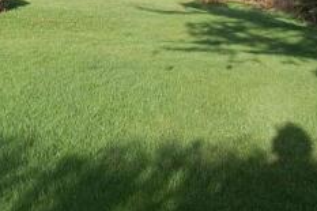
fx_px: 669
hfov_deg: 23.7
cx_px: -87
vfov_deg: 17.2
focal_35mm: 76
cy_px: -34
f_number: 8
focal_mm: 18
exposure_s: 1/250
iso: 200
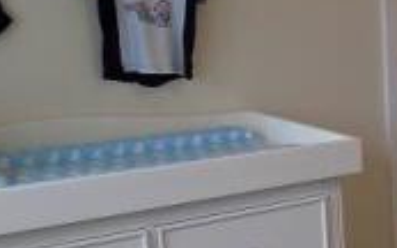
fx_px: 887
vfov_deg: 15.6
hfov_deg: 21.5
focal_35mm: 82
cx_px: 584
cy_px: 256
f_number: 3.1
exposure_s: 1/30
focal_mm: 4
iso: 80
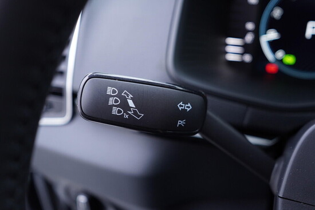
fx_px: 315
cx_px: 158
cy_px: 105
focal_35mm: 36
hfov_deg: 53.1
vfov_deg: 36.9
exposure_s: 1/40
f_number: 2.8
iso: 250
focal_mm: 24
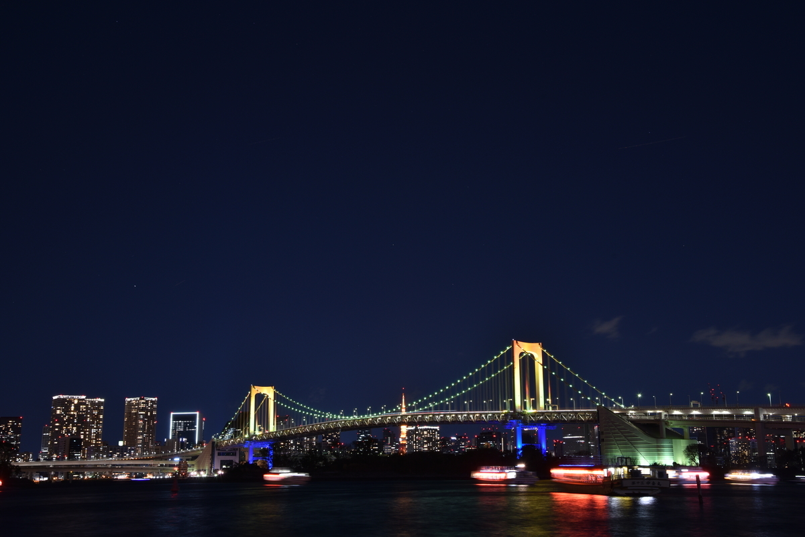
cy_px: 268
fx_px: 1029
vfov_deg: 29.3
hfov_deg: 42.7
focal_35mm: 46
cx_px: 402
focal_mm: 46
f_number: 11
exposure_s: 8.7
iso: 200
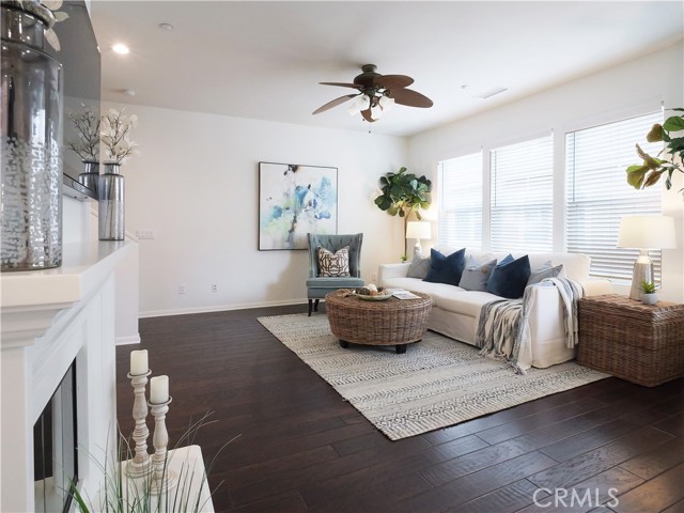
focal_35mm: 18
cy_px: 256
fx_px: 356
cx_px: 342
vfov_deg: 71.6
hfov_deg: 87.8
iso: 2500
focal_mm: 9
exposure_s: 1/50
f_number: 8
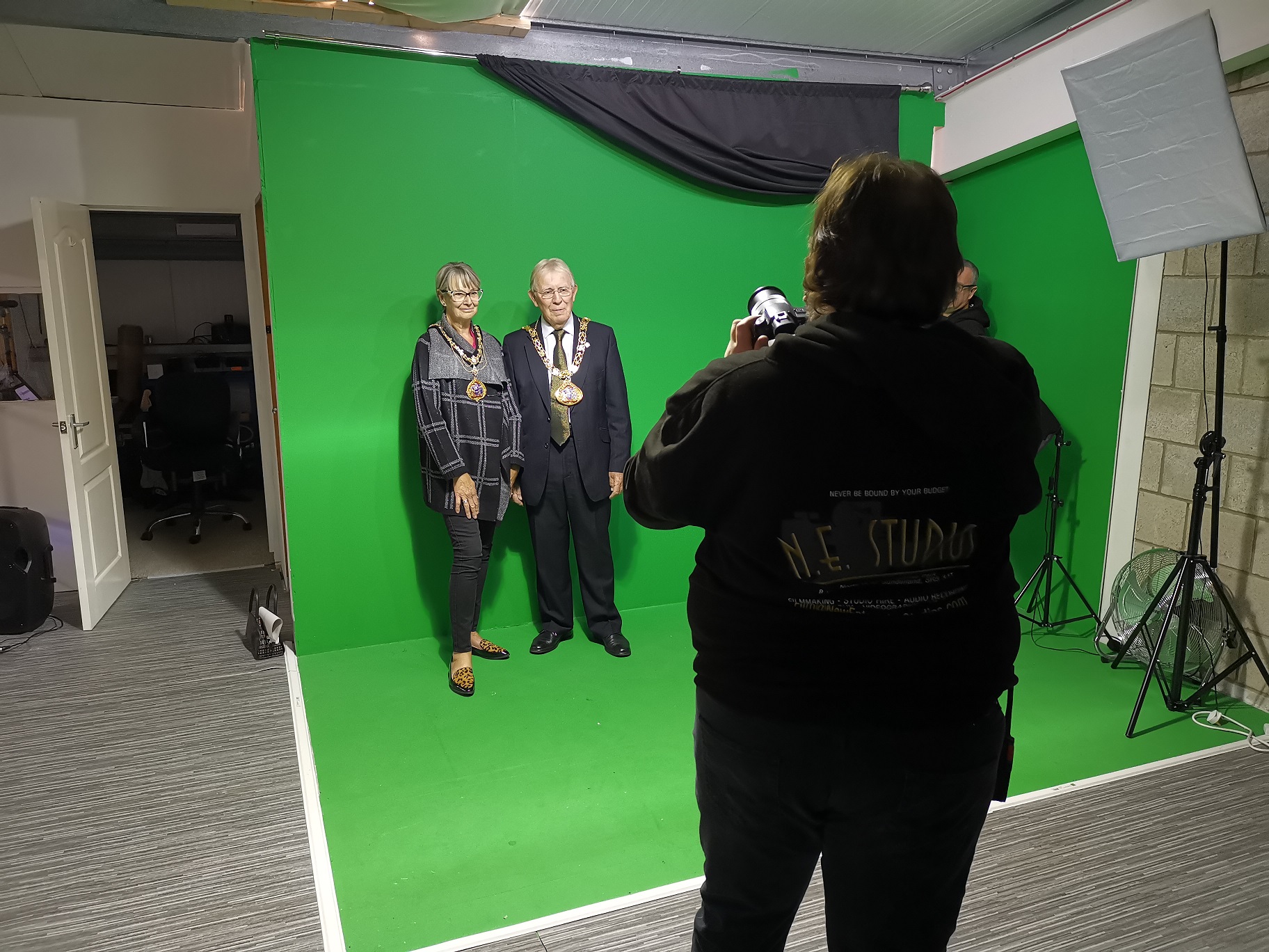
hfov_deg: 65.3
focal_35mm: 27
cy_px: 476
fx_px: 990
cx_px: 634
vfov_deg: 51.4
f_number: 1.8
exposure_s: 1/50
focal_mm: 5.58
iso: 500
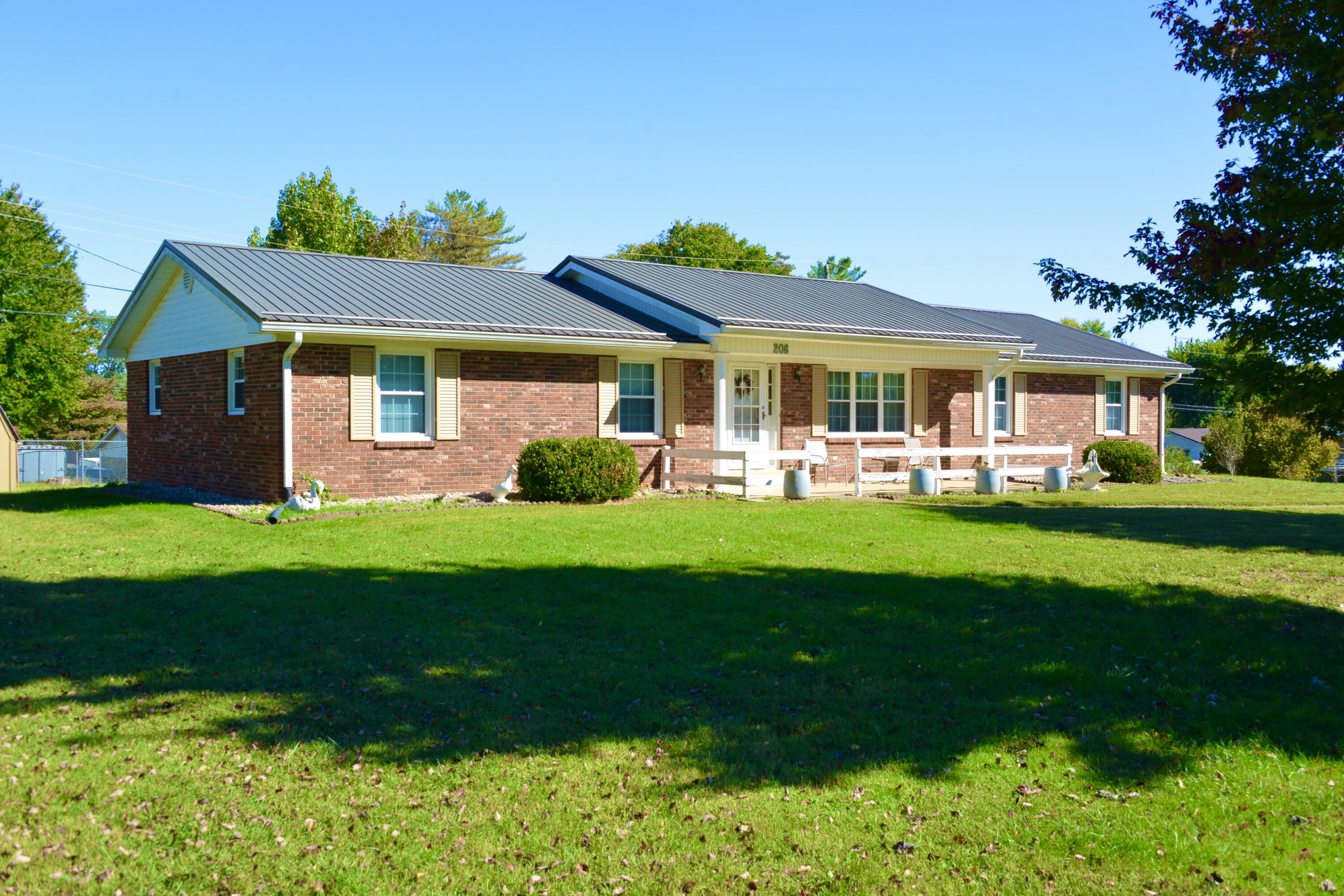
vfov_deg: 41.1
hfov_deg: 58.7
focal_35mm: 32
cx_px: 672
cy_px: 448
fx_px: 1195
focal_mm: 32
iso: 400
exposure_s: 1/400
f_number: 10
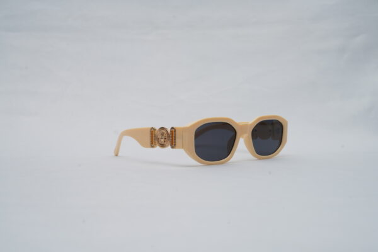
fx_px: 525
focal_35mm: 50
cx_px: 189
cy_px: 126
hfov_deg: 39.6
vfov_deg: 27.0
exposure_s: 1/160
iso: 100
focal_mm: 50
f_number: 9
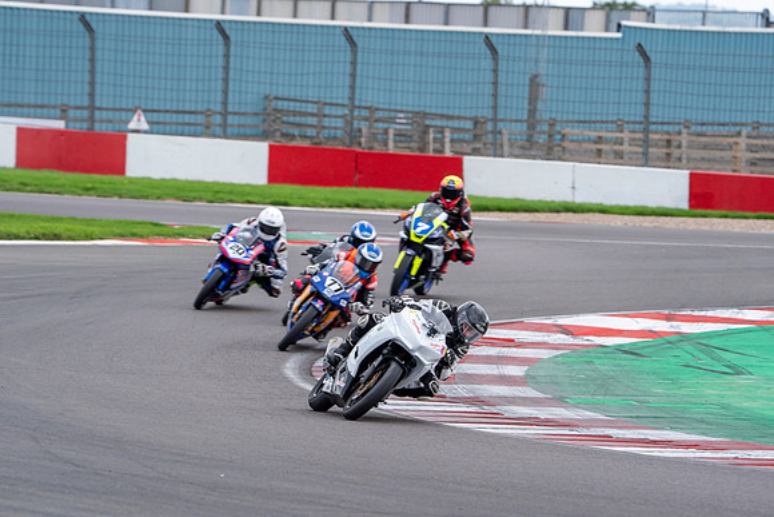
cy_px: 237
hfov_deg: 7.2
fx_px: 6178
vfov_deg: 4.8
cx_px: 355
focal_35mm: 287
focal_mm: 265
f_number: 6.3
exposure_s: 1/400
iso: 800
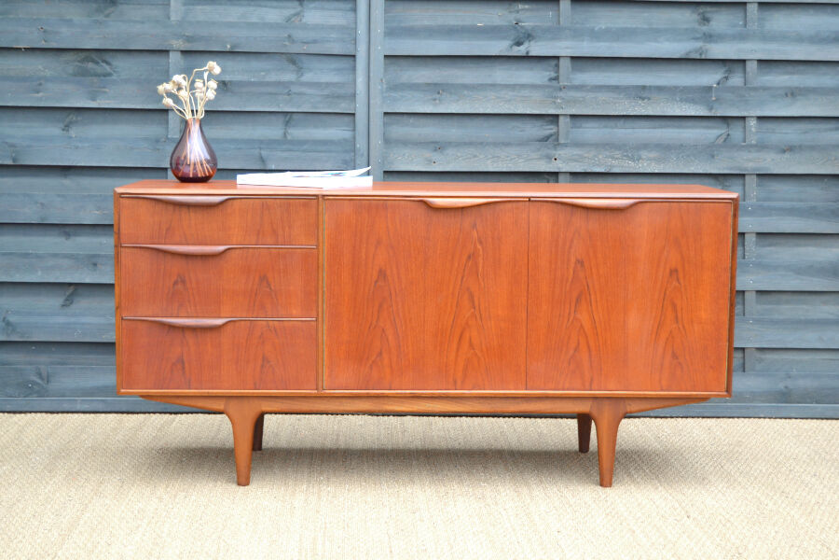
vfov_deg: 23.8
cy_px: 280
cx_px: 420
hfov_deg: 35.1
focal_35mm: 57
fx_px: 1328
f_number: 4.8
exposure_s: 1/60
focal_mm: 38
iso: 560
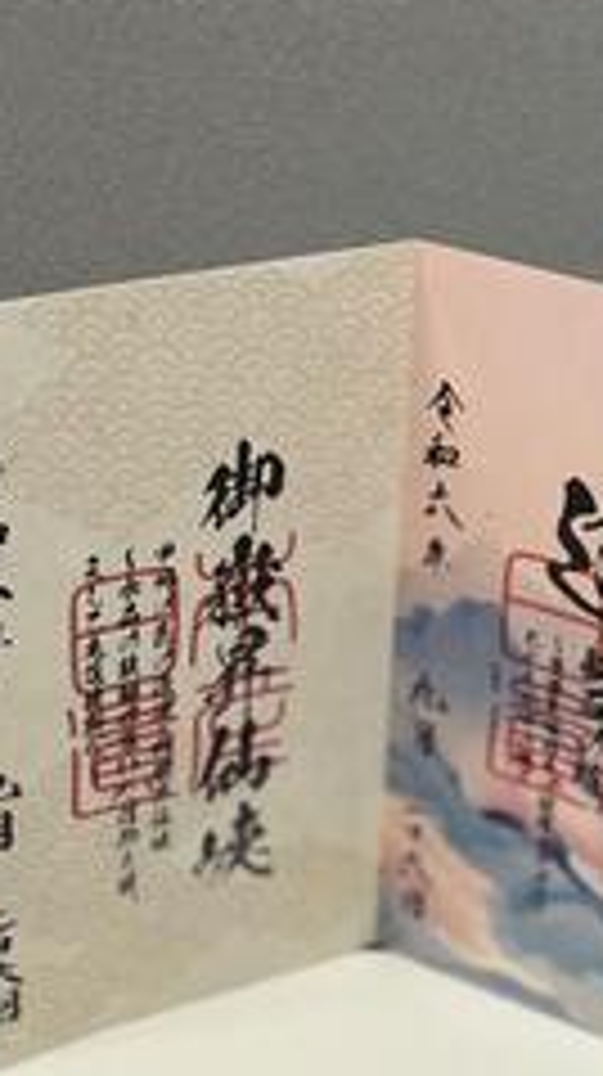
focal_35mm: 83
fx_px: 2365
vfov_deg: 24.9
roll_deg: -3.4
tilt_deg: -32.6
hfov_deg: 14.5
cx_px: 369
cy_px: 970
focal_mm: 5.1
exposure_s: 1/100
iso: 80
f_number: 1.6
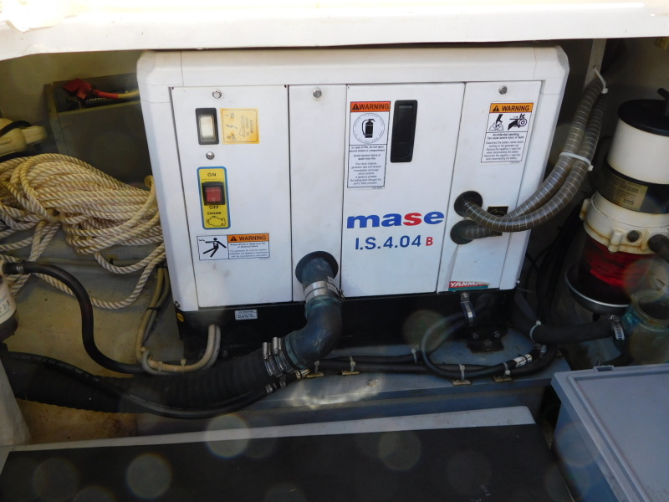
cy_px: 251
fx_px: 580
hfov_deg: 60.0
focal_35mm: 30
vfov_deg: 46.8
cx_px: 334
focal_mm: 5.3
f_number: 3.2
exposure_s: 1/125
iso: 125
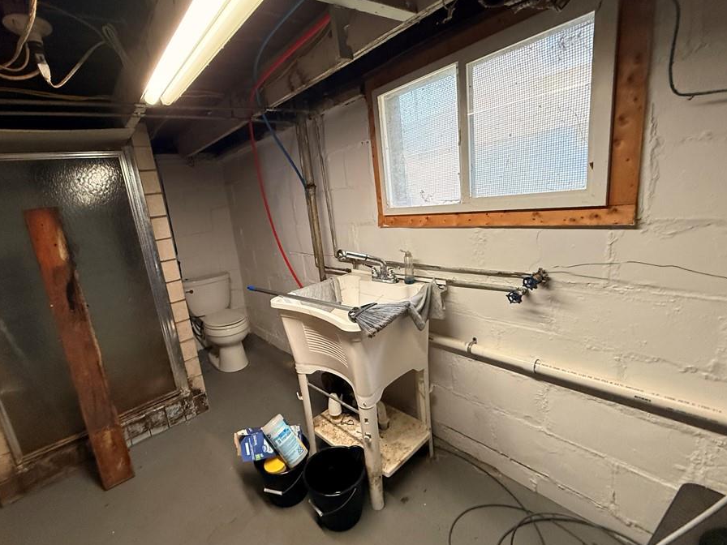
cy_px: 270
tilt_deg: -11.2
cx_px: 322
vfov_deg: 78.1
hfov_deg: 94.1
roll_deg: +7.7
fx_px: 336
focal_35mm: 16
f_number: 2.2
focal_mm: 2.22
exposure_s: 1/120
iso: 640
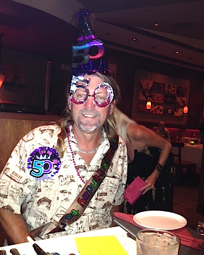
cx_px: 103
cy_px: 123
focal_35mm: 37
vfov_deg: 49.1
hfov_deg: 40.1
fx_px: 279
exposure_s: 1/16
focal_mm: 4.28
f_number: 2.4
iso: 320
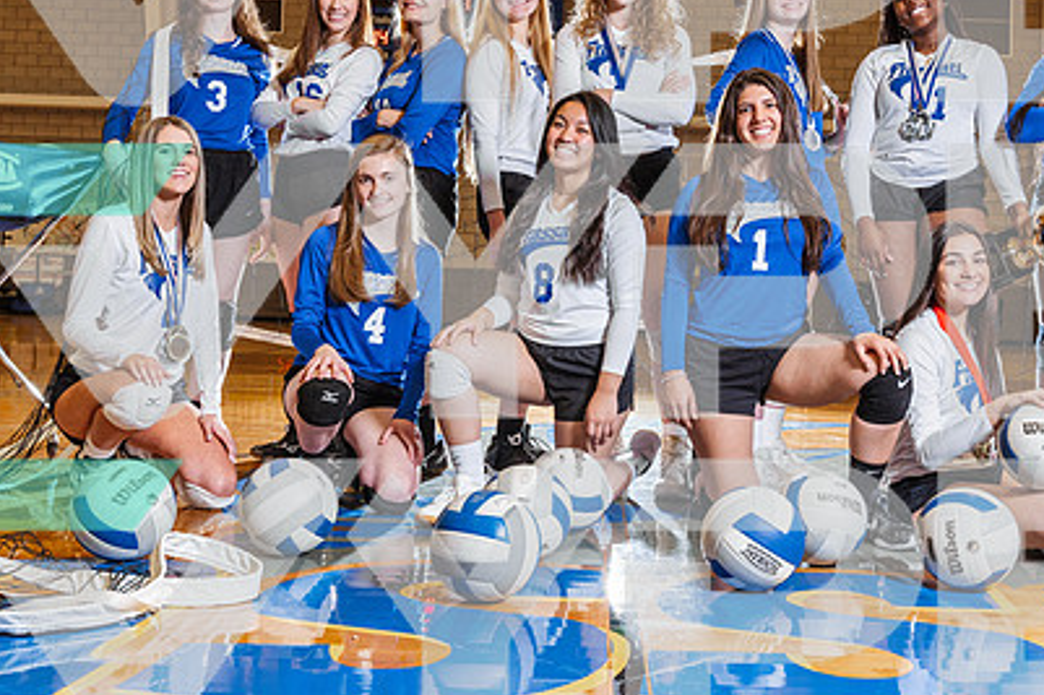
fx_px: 1217
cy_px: 282
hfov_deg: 46.3
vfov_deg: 31.8
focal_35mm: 42
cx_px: 583
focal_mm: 29
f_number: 8
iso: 400
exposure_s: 1/125
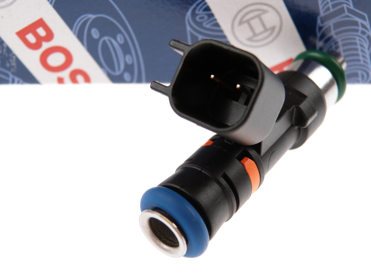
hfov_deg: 40.4
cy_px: 139
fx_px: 504
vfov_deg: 30.9
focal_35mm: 47
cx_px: 186
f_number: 3.2
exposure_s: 1/80
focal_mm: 8.5
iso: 100
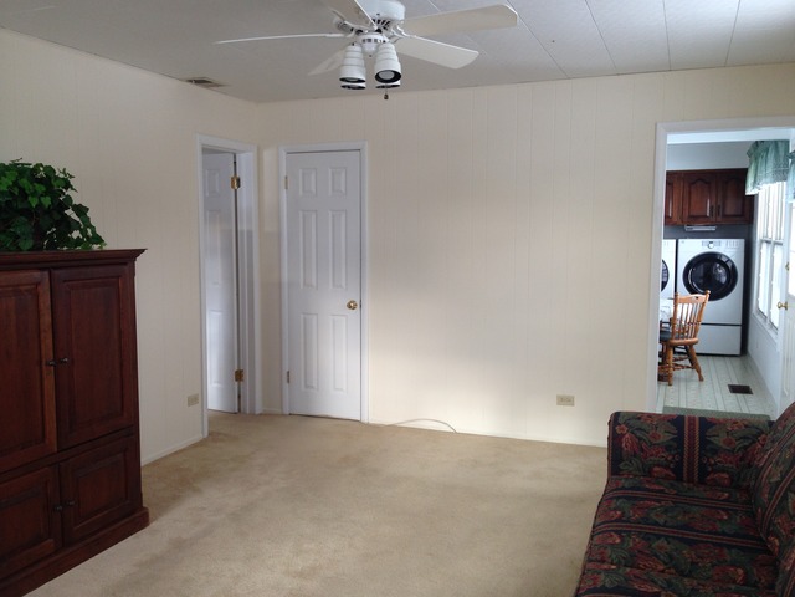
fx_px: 758
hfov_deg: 55.4
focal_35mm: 33
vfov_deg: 42.9
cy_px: 298
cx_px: 398
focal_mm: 4.12
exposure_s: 1/24
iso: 50
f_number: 2.4
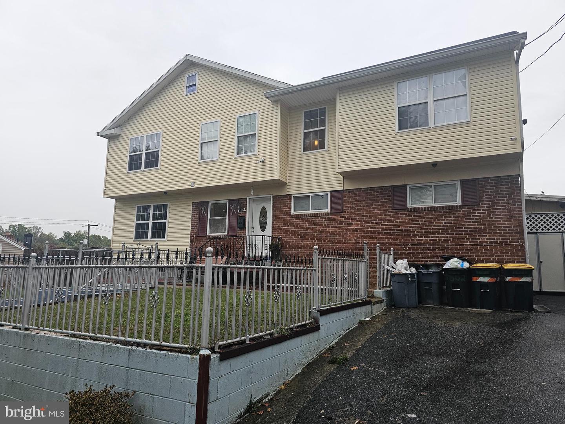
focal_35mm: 23
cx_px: 282
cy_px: 212
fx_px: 375
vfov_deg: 58.9
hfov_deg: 73.9
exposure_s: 1/207
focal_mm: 6.3
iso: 100
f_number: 1.7
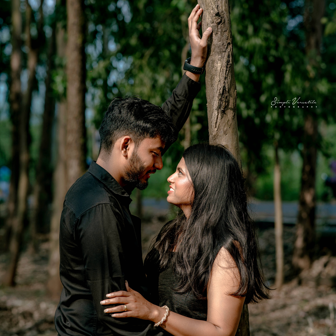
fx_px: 1197
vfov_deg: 16.0
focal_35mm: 109
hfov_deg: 16.0
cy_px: 171
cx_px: 168
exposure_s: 1/320
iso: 50
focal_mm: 85
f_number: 3.5
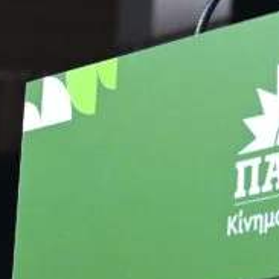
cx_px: 611
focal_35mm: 305
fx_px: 2781
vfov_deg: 5.7
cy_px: -196
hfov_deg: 5.6
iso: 5600
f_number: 6.3
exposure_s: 1/200
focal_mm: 65
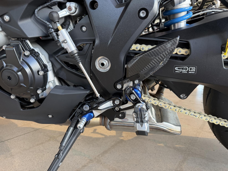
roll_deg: +1.5
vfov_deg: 56.8
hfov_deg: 71.6
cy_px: 86
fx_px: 158
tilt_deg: -9.9
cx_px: 114
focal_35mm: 24
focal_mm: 6.76
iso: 200
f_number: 1.78
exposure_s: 1/120
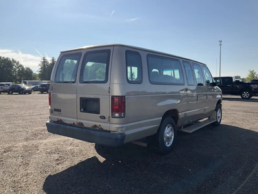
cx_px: 129
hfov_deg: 61.7
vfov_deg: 48.2
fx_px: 216
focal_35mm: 29
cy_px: 97
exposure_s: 1/3125
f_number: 1.8
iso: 25
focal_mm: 3
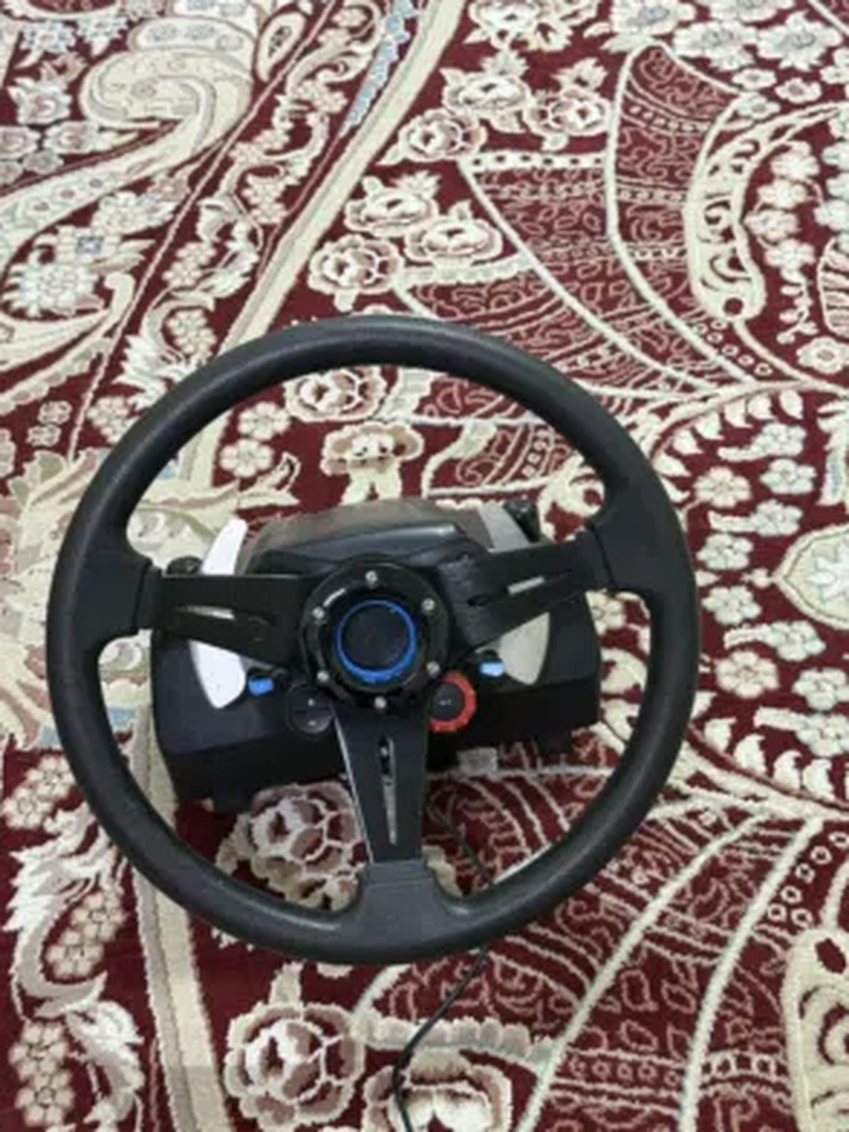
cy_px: 557
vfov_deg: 38.9
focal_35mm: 49
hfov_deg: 29.7
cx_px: 427
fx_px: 1602
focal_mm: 6.76
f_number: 1.78
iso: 200
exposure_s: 1/33
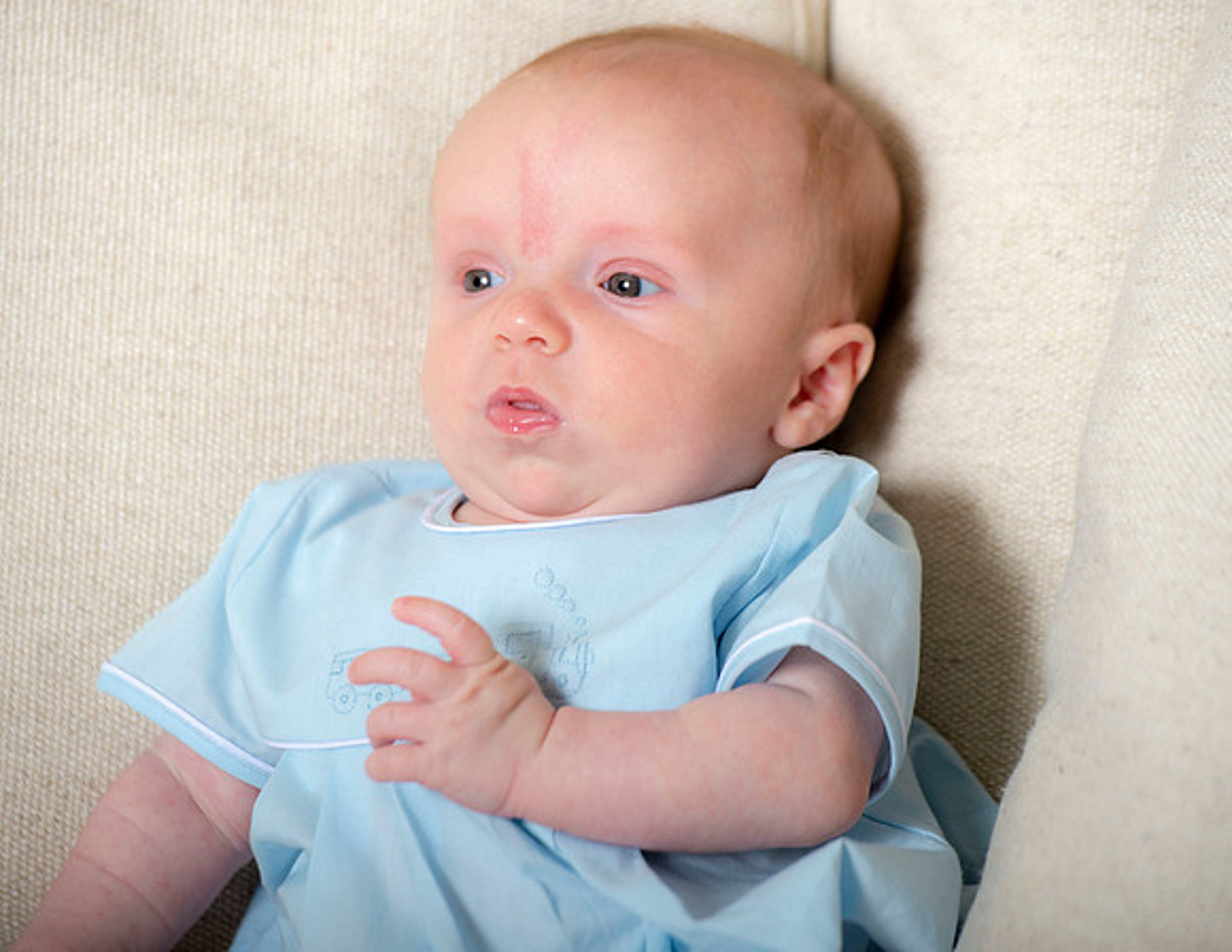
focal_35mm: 227
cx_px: 626
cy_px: 474
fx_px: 8177
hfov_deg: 8.6
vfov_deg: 6.7
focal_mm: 195
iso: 250
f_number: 4.5
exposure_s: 1/200
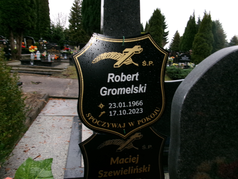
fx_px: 193
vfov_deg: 49.7
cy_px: 90
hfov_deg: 63.4
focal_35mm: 28
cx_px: 119
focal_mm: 5.1
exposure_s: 1/34
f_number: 3.9
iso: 200
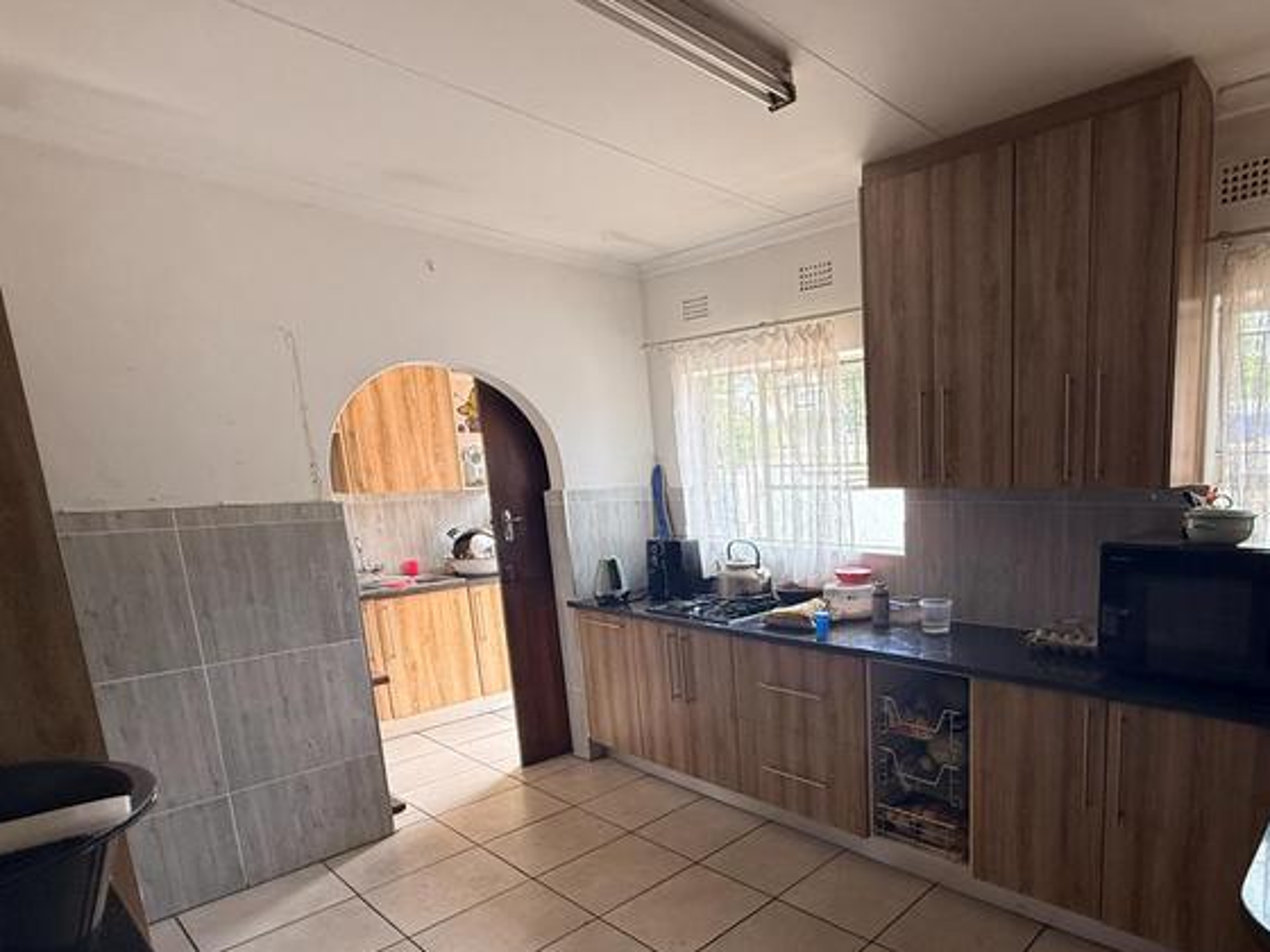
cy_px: 601
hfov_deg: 77.9
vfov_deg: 64.9
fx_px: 734
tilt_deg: -10.2
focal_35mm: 20
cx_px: 889
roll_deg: +0.7
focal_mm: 2.22
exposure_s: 1/99
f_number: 2.2
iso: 200
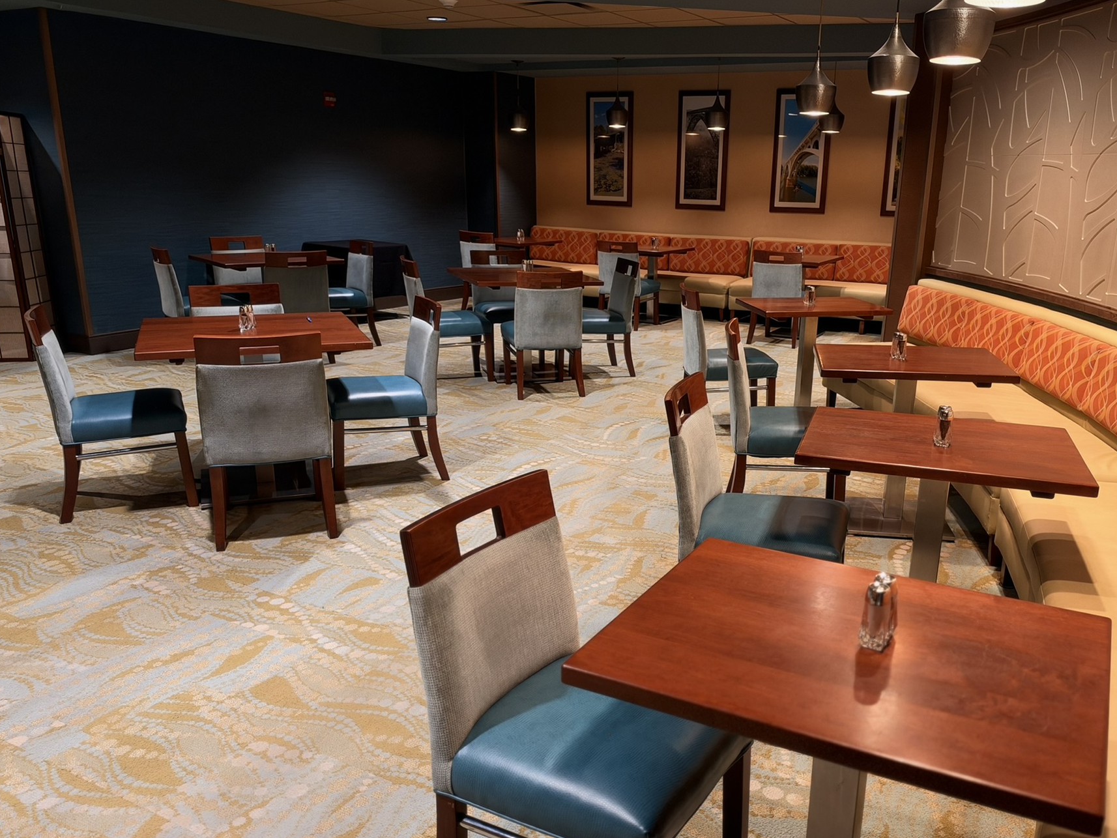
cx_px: 646
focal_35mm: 28
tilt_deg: -17.8
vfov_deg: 49.7
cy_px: 467
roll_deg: -1.1
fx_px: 904
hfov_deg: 63.1
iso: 320
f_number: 1.48
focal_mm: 6.93
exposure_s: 1/60
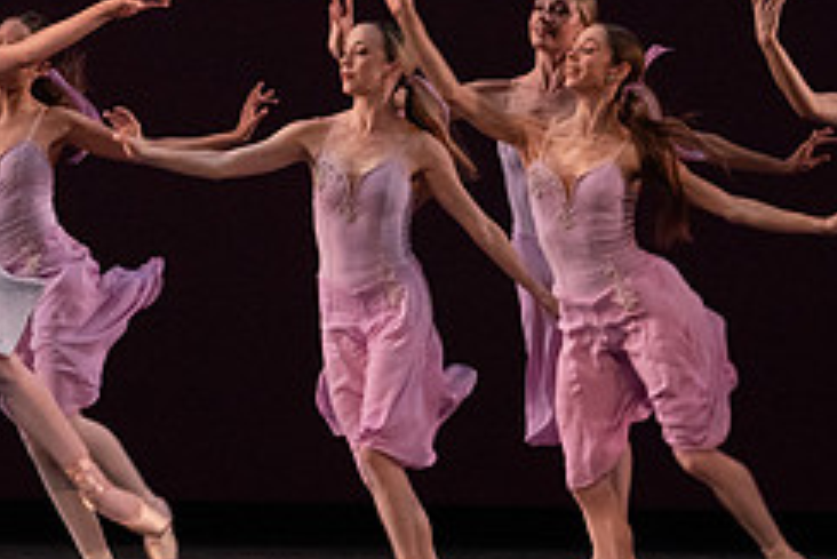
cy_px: 201
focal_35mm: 475
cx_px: 216
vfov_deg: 2.9
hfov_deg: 4.3
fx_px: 11050
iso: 12800
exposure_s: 1/400
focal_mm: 200
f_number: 13
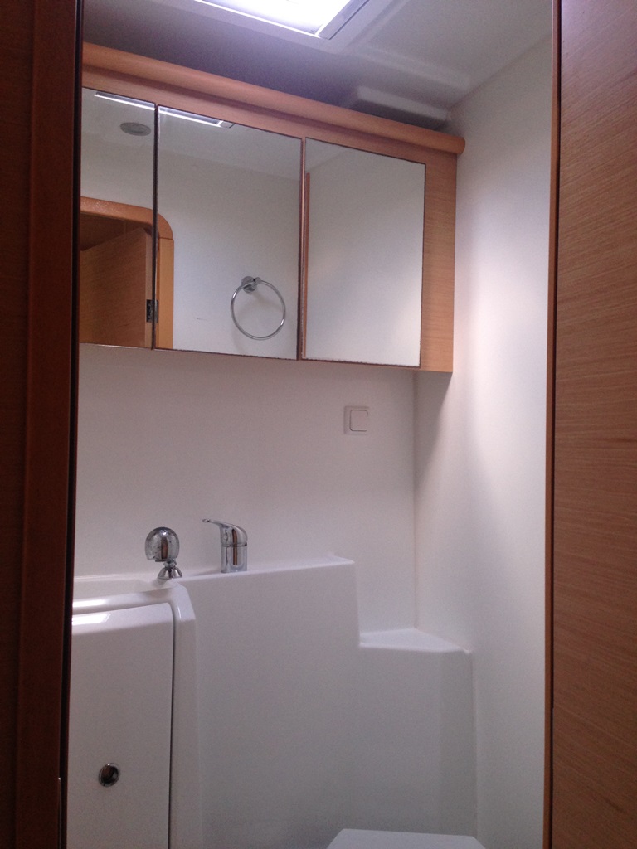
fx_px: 810
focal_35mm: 33
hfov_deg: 42.9
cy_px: 424
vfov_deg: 55.4
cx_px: 318
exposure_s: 1/20
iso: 100
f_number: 2.4
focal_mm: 4.12
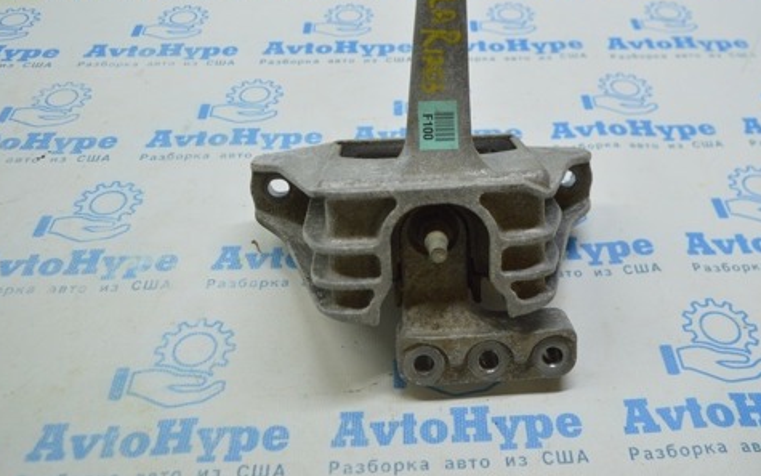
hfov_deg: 52.5
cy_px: 163
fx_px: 767
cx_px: 444
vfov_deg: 34.2
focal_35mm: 37
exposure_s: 1/100
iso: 400
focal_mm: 18
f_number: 3.5
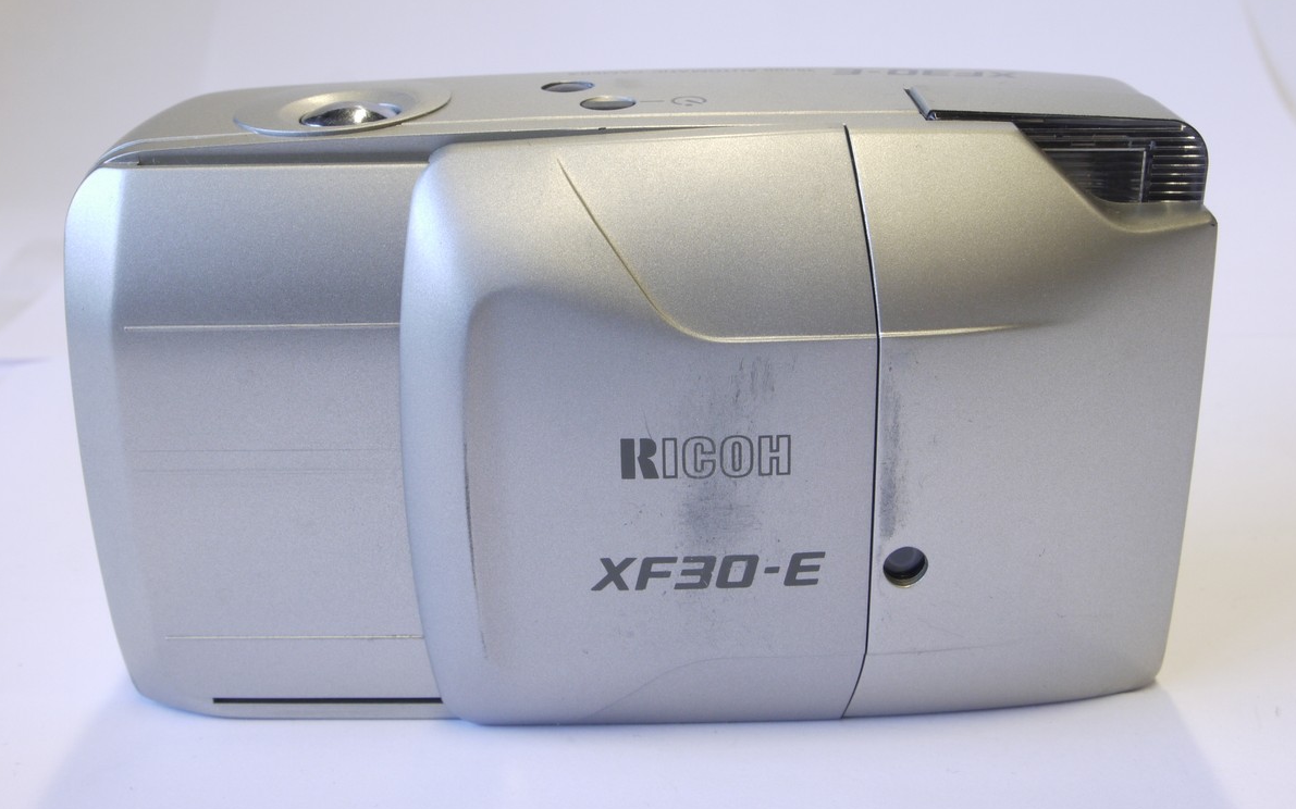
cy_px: 329
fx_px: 1660
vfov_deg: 27.4
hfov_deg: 42.7
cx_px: 647
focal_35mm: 47
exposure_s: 1/10
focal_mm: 22
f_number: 11
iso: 400
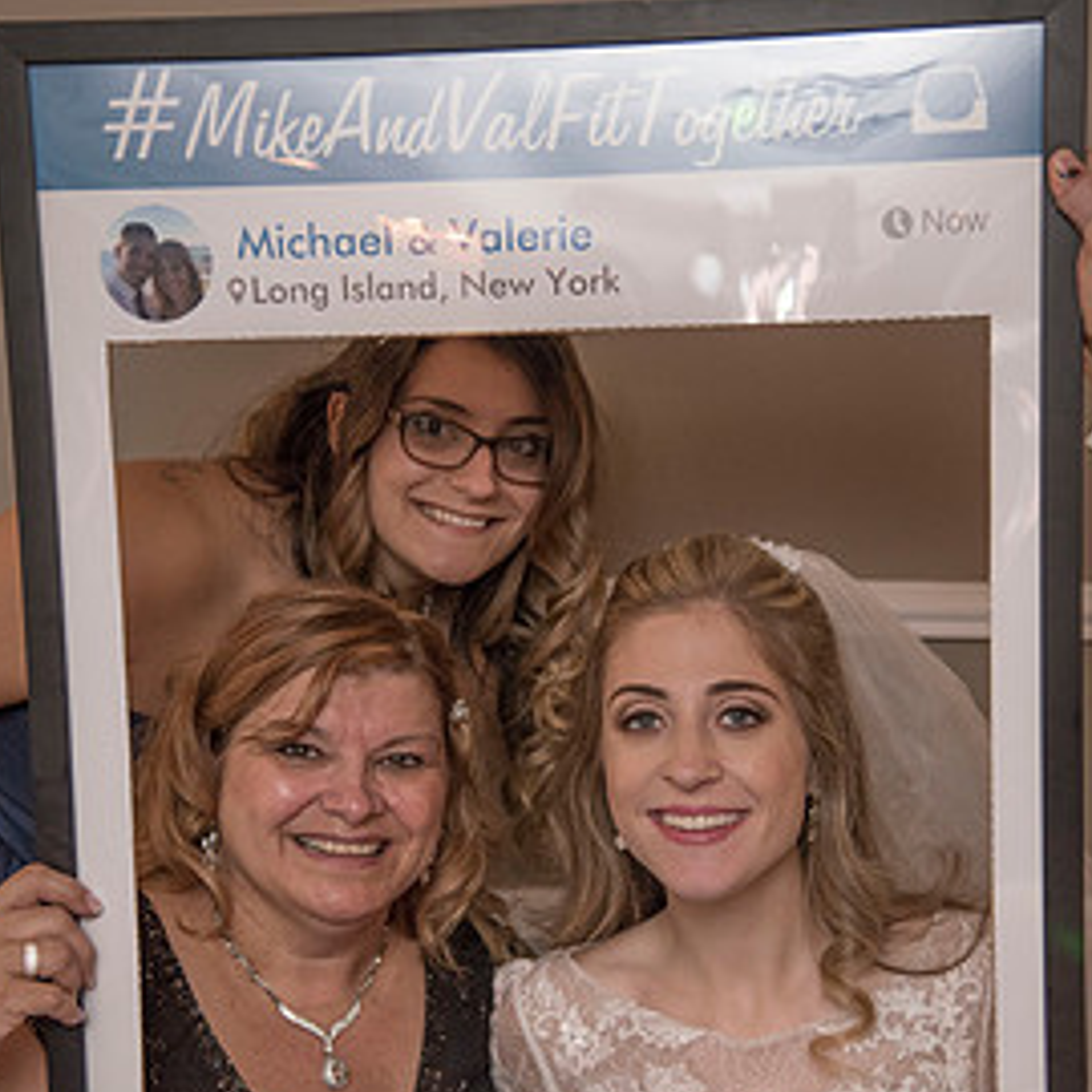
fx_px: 2927
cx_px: 578
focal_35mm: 82
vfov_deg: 21.1
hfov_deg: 21.1
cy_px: 667
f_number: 4
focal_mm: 58
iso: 2000
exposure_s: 1/160
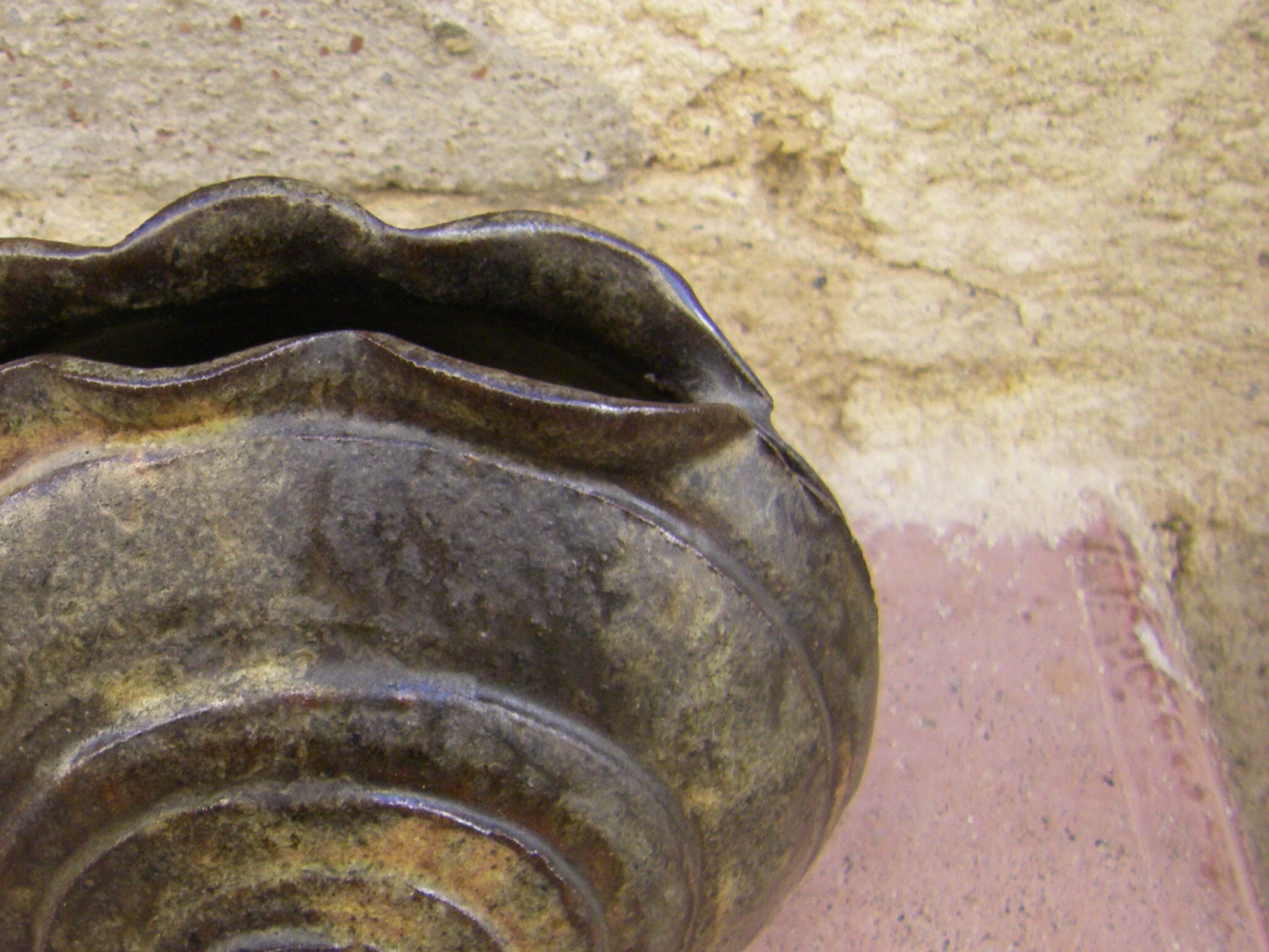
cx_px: 257
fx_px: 2236
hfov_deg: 30.9
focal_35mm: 61
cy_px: 529
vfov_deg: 24.0
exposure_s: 1/100
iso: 200
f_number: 3.5
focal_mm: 6.3
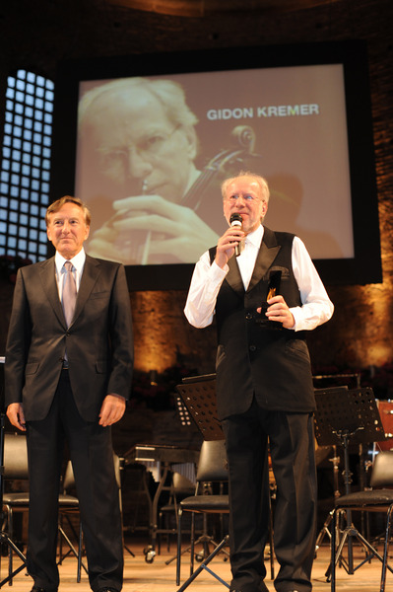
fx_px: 820
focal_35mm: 50
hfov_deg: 26.9
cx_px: 196
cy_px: 296
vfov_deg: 39.6
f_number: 2.8
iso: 400
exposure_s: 1/50
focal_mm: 50
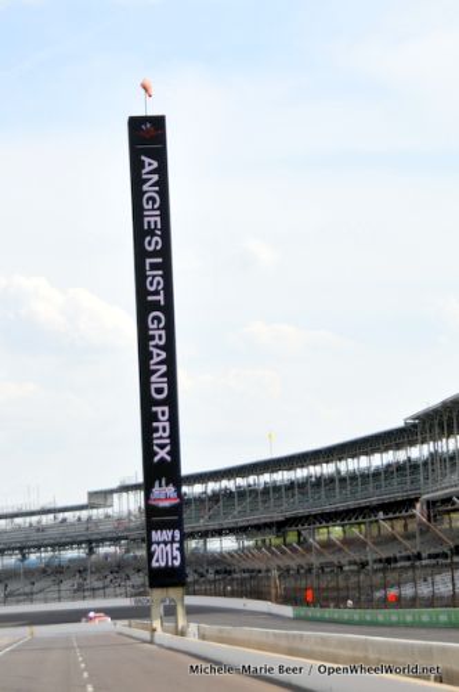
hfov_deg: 15.1
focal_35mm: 90
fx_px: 1726
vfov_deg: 22.6
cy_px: 346
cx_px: 230
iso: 200
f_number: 5
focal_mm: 60
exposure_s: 1/1600
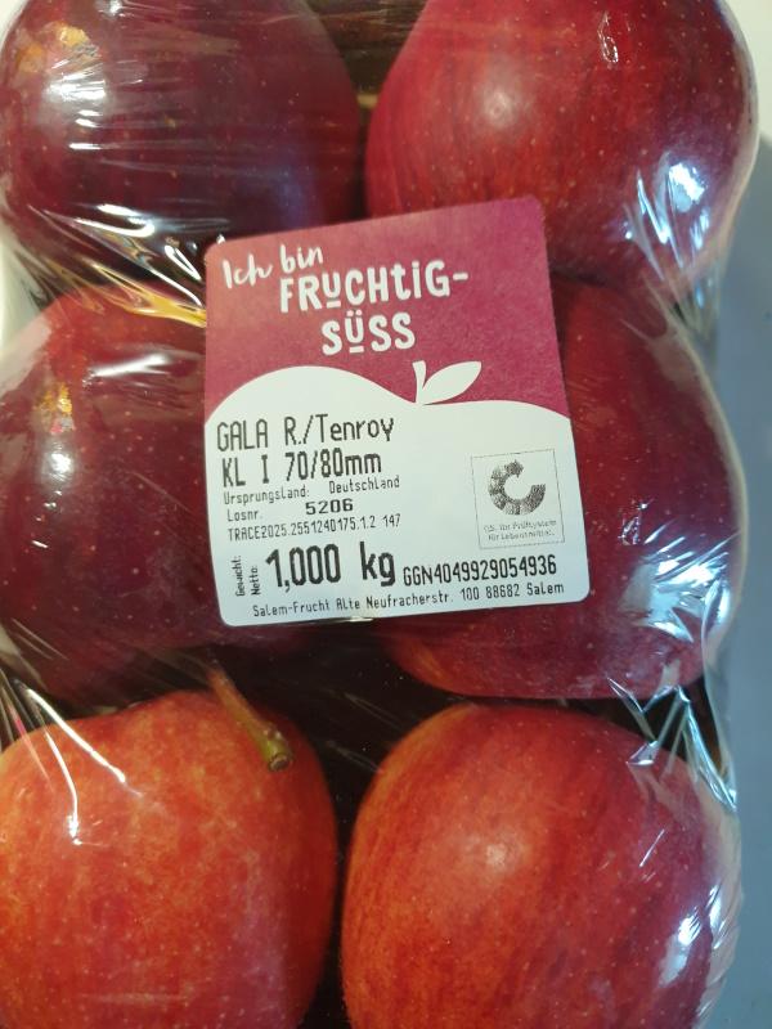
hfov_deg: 53.1
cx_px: 386
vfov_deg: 67.3
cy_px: 514
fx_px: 773
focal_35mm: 26
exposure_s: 1/50
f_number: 1.5
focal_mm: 4.3
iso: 400
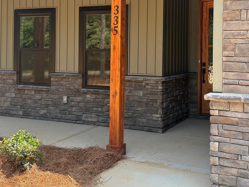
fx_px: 338
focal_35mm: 47
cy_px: 52
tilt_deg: -0.2
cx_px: 152
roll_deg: -0.8
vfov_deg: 30.5
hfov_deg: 40.2
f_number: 1.78
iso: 100
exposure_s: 1/878
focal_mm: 6.76
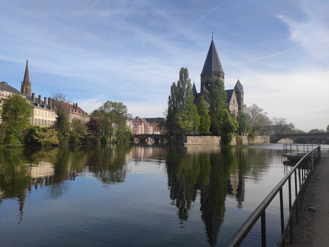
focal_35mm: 26
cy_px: 124
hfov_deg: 67.3
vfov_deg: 53.1
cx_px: 164
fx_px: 247
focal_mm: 4.77
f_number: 1.75
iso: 112
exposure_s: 1/1203
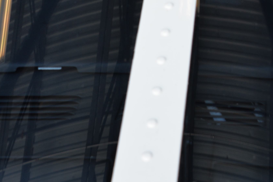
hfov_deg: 16.6
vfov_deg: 10.9
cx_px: 246
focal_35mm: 122
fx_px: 925
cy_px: -71
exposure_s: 1/160
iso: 200
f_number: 6.3
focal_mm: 34
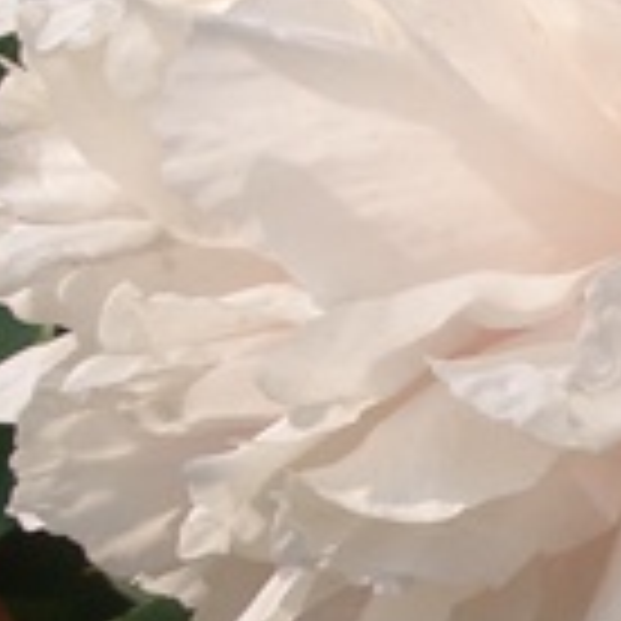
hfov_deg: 10.6
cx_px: 774
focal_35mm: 161
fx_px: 3268
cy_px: 342
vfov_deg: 10.9
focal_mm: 5.8
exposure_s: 1/640
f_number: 4.3
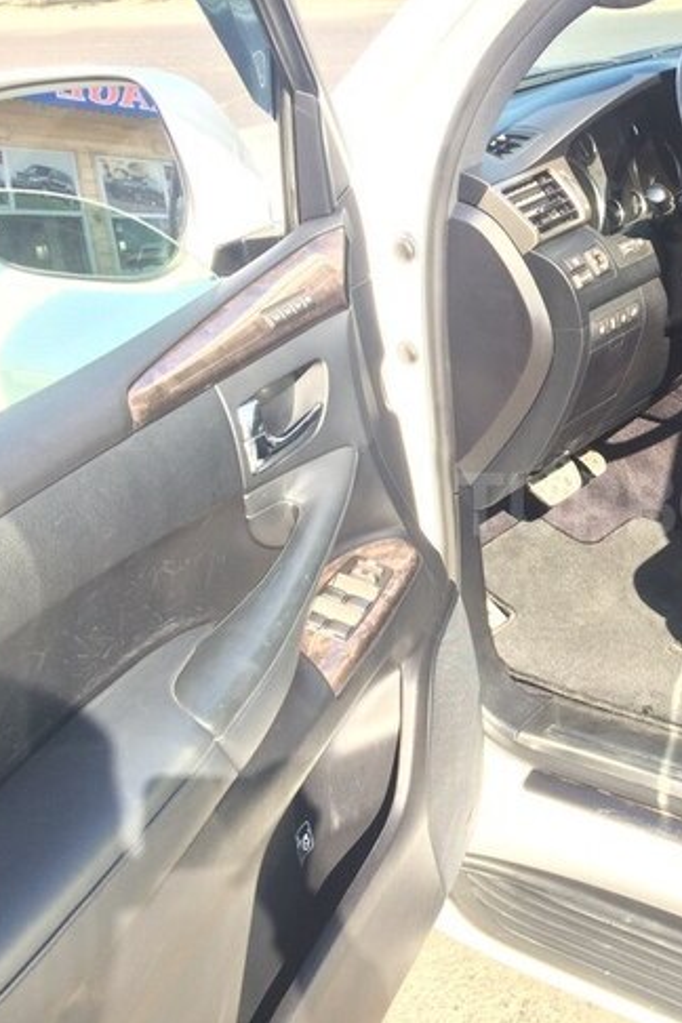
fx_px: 1165
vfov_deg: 47.4
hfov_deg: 30.5
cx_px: 671
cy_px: 504
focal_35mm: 41
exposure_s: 1/221
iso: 32
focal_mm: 4.15
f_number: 2.2
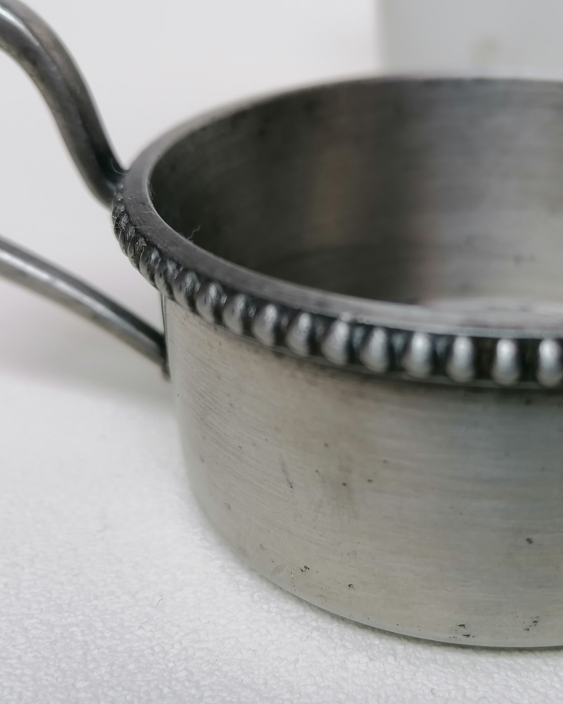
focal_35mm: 47
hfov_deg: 31.7
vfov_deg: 39.5
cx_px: 392
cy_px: 352
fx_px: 979
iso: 50
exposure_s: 1/125
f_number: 1.8
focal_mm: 4.75
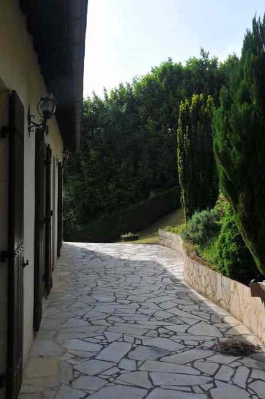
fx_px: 431
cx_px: 132
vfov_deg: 49.6
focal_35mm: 39
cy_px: 200
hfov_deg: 34.1
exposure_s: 1/400
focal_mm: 26
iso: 250
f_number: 8
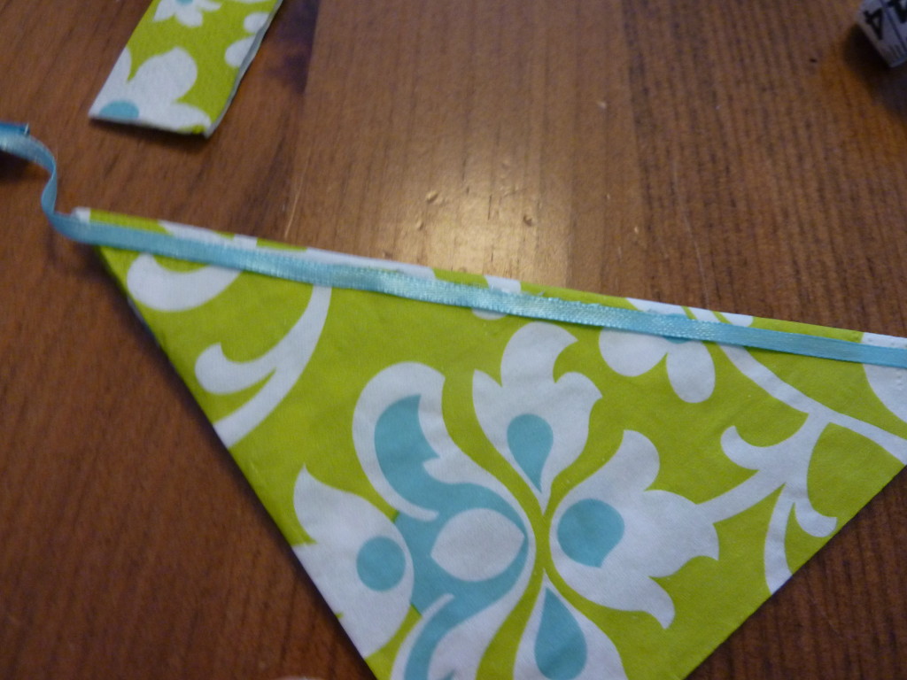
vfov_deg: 54.9
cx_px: 454
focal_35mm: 25
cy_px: 340
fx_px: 655
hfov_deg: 69.4
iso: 320
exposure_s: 1/30
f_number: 3.3
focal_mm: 4.1
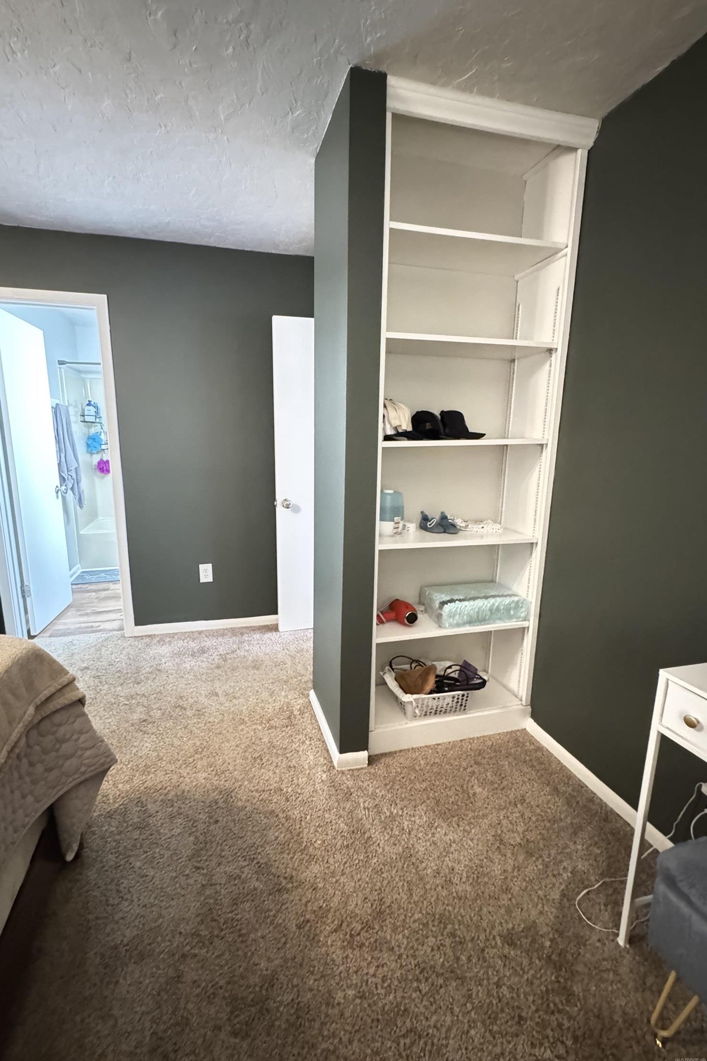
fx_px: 442
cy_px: 521
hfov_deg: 77.0
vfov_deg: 100.4
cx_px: 313
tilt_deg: -10.9
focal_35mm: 15
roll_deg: +0.1
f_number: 2.2
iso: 2500
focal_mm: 2.22
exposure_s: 1/24
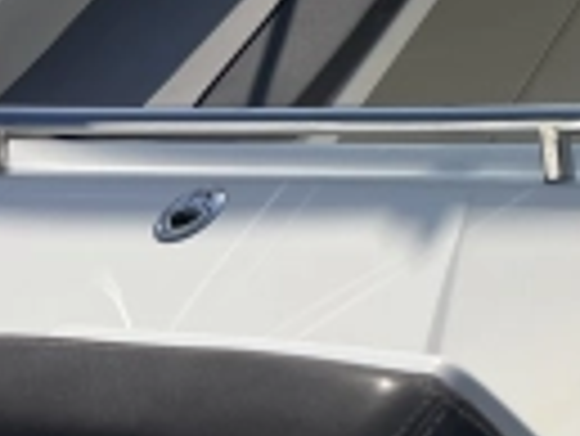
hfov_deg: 14.6
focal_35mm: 111
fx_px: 1862
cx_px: 1160
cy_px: -321
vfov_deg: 12.3
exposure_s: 1/8696
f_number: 1.5
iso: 50
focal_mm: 5.7
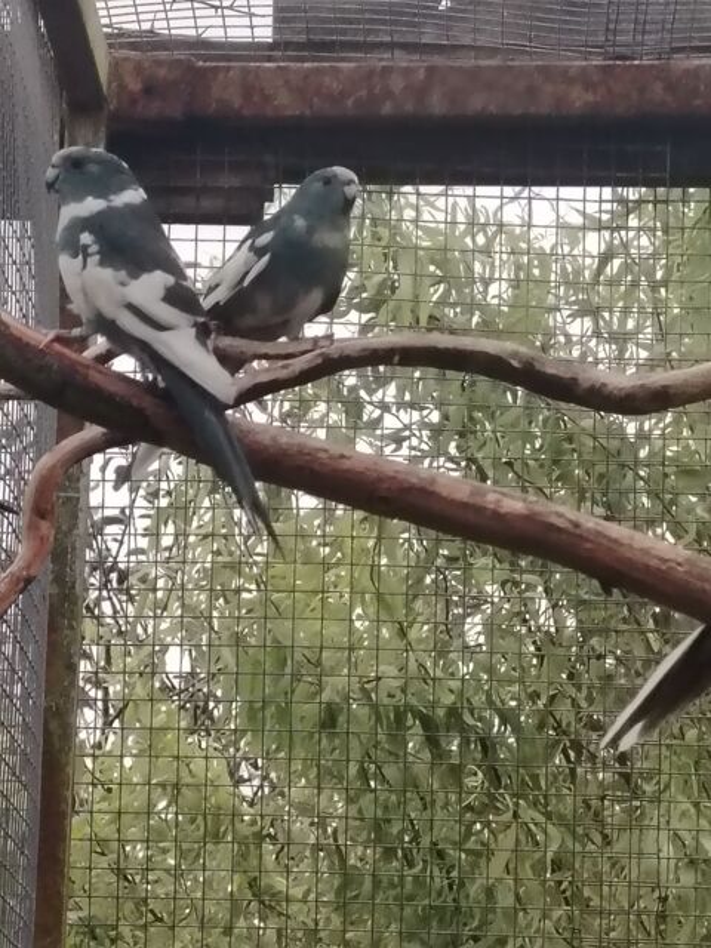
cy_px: 474
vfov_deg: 10.5
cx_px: 356
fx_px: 5176
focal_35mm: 189
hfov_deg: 7.9
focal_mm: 5.25
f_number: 1.75
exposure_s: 1/100
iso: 334
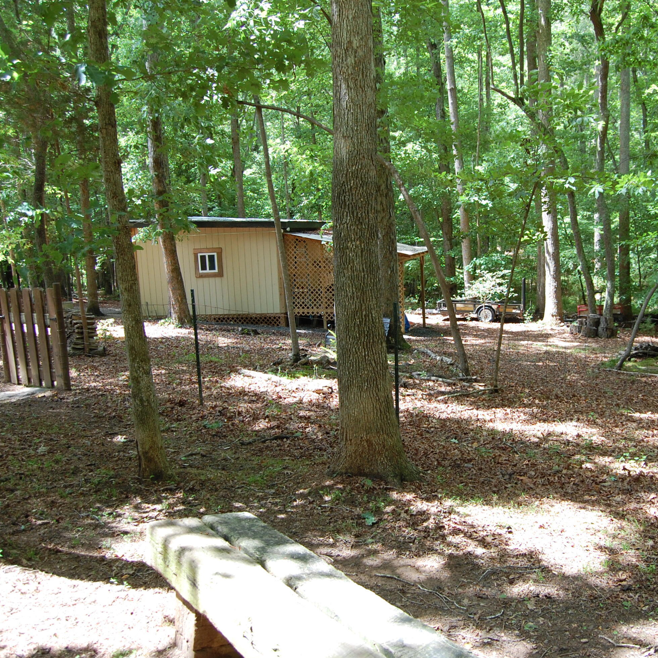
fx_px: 753
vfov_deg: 47.2
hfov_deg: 46.7
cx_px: 423
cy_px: 328
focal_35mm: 35
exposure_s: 1/125
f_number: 5.6
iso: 360
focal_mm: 18
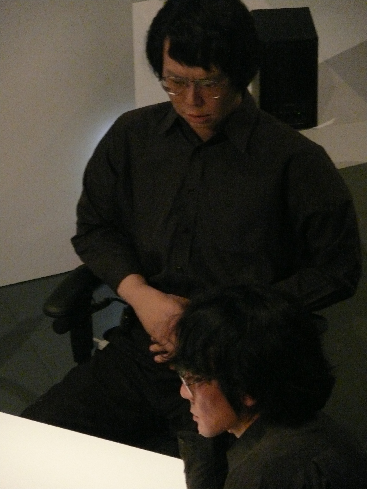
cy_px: 244
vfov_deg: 10.5
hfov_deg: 7.9
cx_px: 184
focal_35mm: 189
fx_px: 2672
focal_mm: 40
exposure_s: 1/15
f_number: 3.6
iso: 800
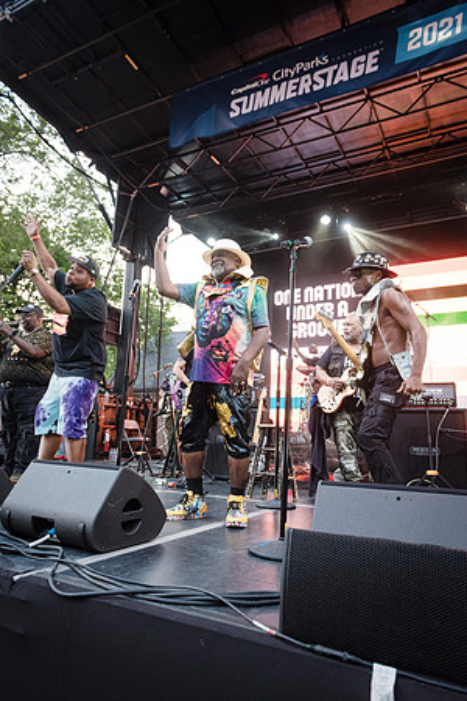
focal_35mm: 24
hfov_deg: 53.1
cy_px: 350
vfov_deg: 73.7
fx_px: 467
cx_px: 234
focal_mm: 24
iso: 2500
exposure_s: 1/200
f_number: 4
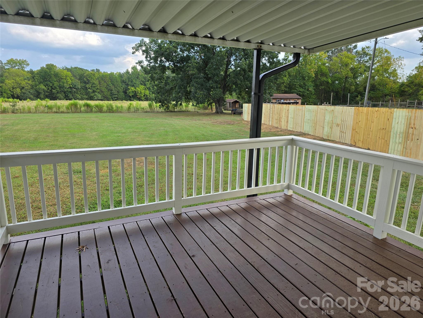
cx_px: 212
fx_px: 281
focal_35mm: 23
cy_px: 159
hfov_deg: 73.9
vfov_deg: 58.9
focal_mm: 6.3
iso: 12
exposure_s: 1/190
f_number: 1.7
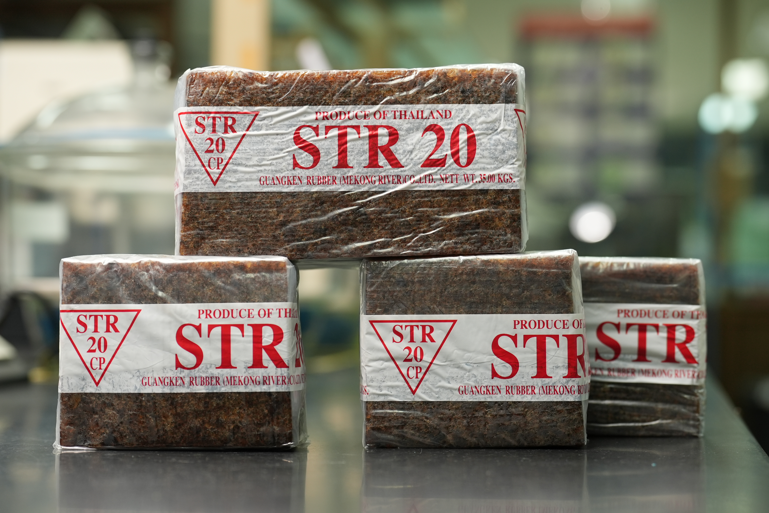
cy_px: 256
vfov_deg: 17.3
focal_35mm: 79
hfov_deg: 25.7
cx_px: 384
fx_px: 1688
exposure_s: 1/100
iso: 800
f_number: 4.5
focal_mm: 79
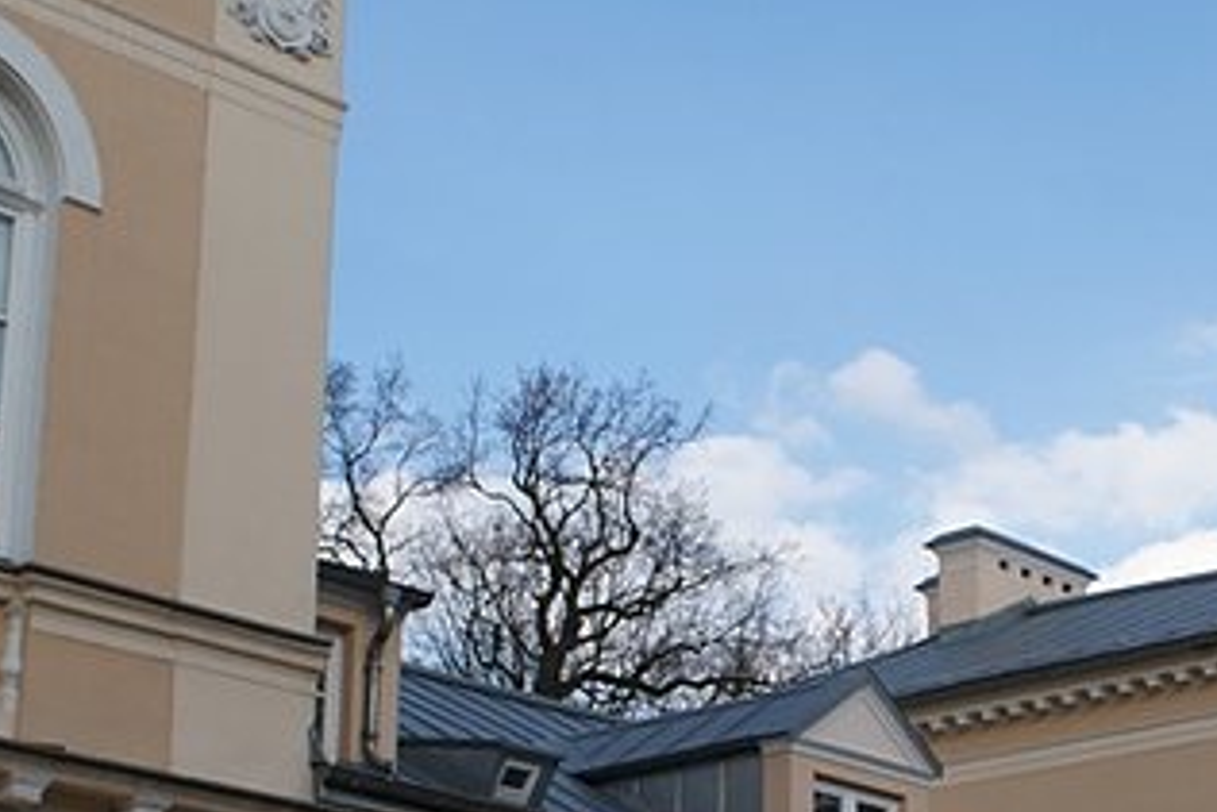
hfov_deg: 26.2
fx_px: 2604
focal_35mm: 77
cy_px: 781
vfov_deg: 17.4
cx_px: 782
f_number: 10
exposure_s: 1/160
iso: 100
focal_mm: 18
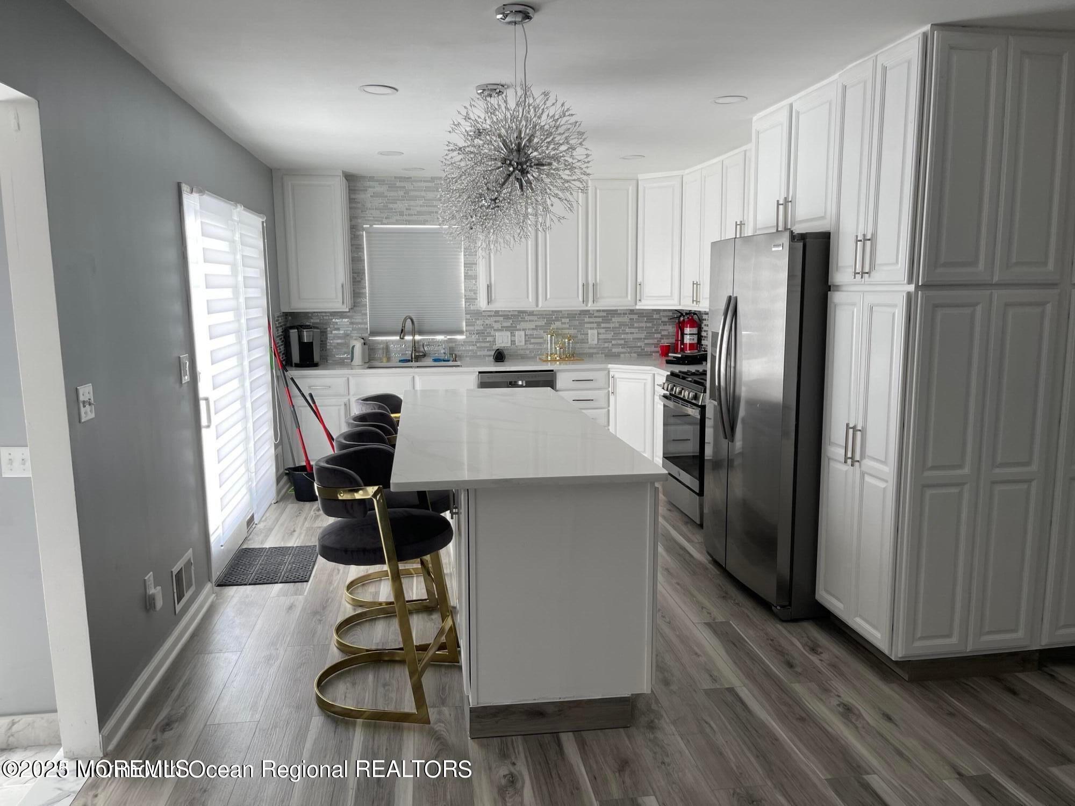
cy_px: 403
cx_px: 538
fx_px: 807
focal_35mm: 26
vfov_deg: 53.1
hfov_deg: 67.3
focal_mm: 5.1
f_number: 1.6
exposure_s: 1/121
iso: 40
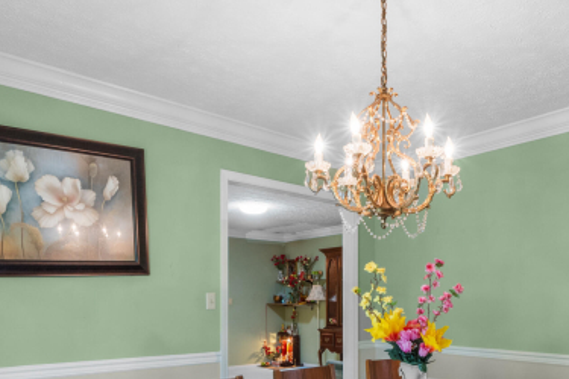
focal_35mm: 32
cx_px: 357
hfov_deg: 58.7
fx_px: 498
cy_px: 306
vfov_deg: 39.9
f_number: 9
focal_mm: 10.5
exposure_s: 1/2
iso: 400
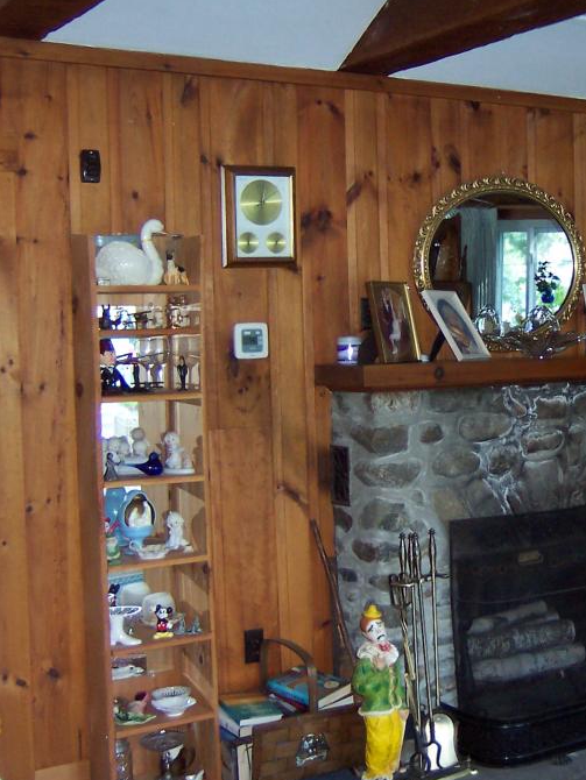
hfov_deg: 25.5
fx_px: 1241
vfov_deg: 34.9
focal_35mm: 55
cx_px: 557
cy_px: 350
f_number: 2.4
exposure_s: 1/60
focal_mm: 5.6
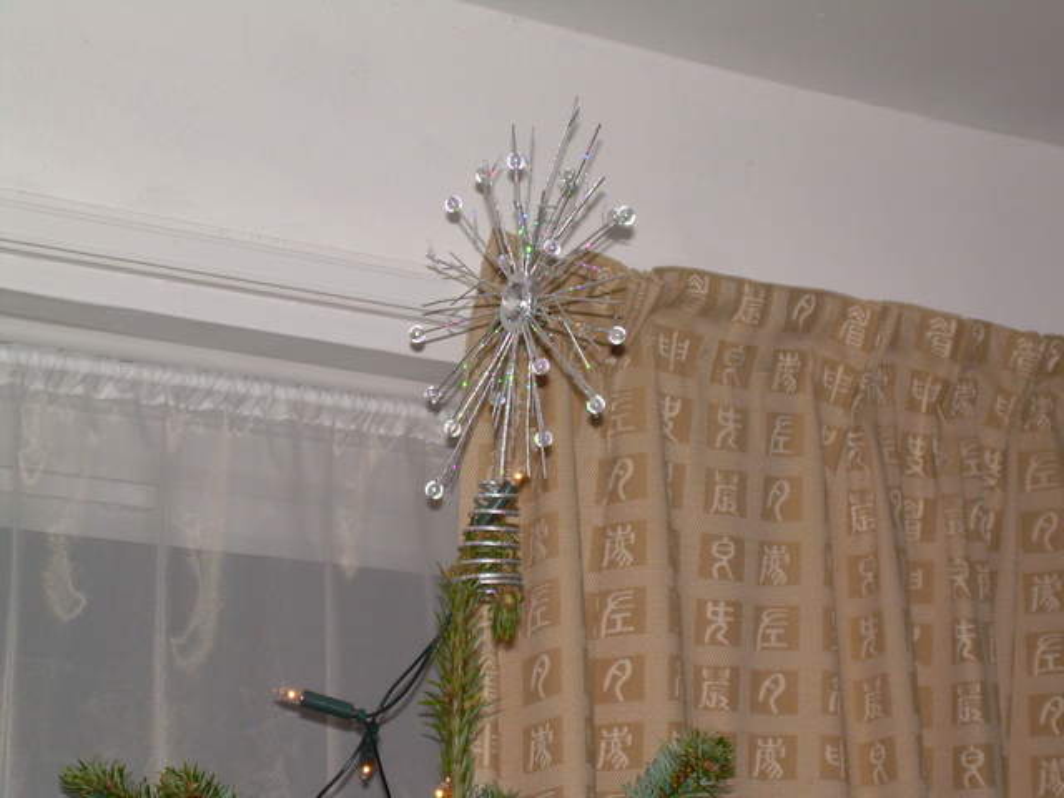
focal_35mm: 110
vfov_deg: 13.5
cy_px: 399
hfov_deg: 17.9
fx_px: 3381
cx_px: 532
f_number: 4.9
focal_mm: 18.9
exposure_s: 1/60
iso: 168
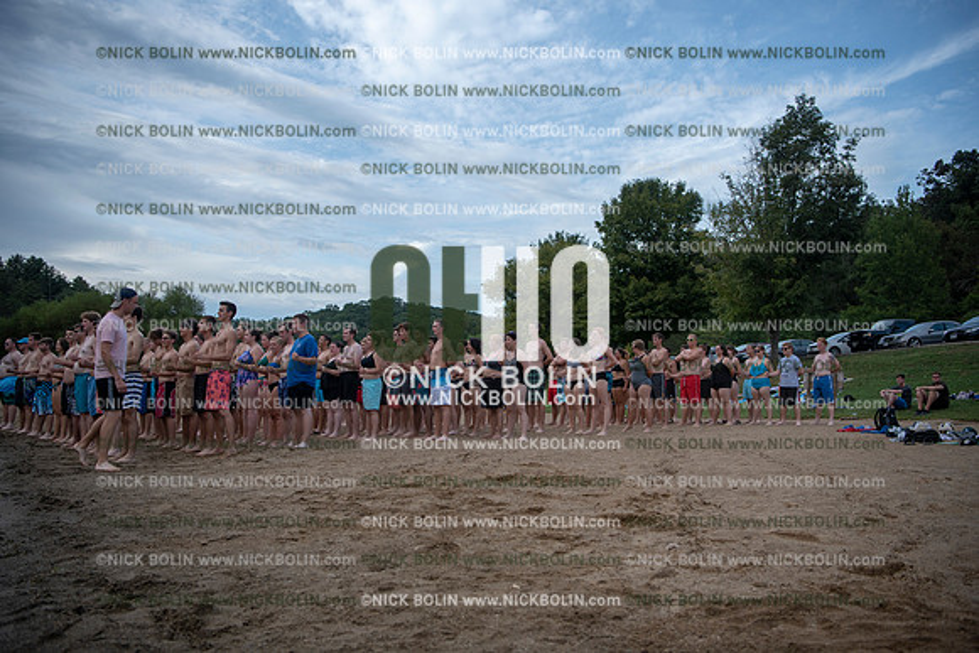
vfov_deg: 41.1
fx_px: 870
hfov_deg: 58.7
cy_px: 326
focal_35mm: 32
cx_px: 490
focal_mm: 32
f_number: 3.2
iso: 160
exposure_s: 1/1600
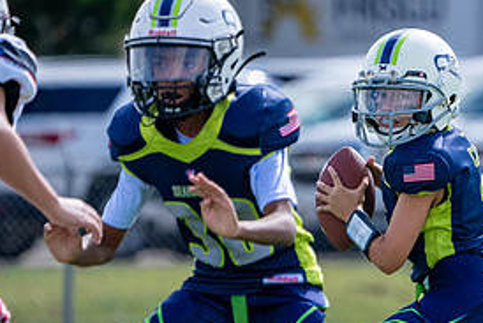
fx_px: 13383
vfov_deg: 1.4
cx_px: 505
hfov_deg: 2.1
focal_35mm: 997
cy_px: 227
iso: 640
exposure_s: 1/2500
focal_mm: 352
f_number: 5.6
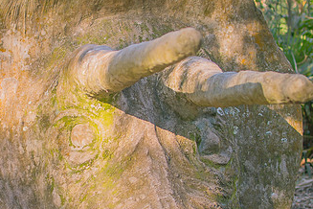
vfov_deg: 14.2
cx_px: 71
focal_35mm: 96
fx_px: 835
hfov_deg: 21.0
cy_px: 134
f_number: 2.5
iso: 200
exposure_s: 1/250
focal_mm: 35
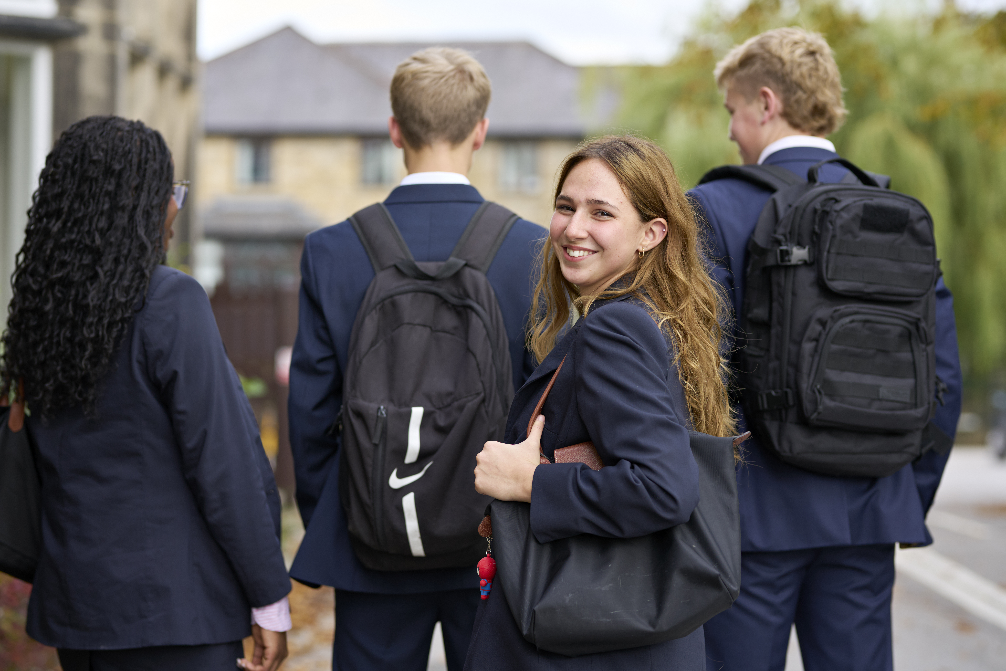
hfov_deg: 23.9
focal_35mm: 85
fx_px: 2375
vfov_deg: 16.1
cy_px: 336
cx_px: 503
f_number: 2.5
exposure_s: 1/200
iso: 160
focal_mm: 85
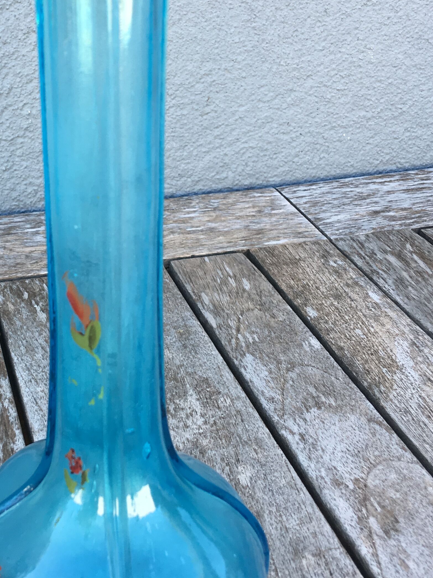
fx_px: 934
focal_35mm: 56
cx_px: 82
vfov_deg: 34.3
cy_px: 236
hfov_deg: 25.6
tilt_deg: -24.4
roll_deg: +0.4
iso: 32
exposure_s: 1/100
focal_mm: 4.15
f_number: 2.2
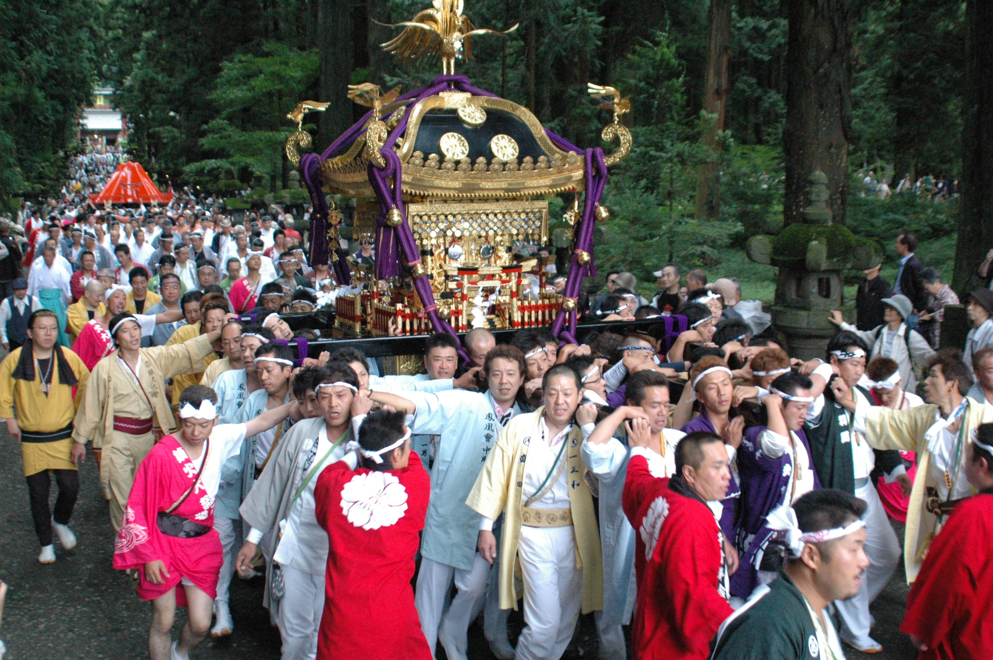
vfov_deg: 31.8
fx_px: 1157
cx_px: 496
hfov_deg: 46.4
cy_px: 330
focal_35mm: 42
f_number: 3.5
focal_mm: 28
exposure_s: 1/50
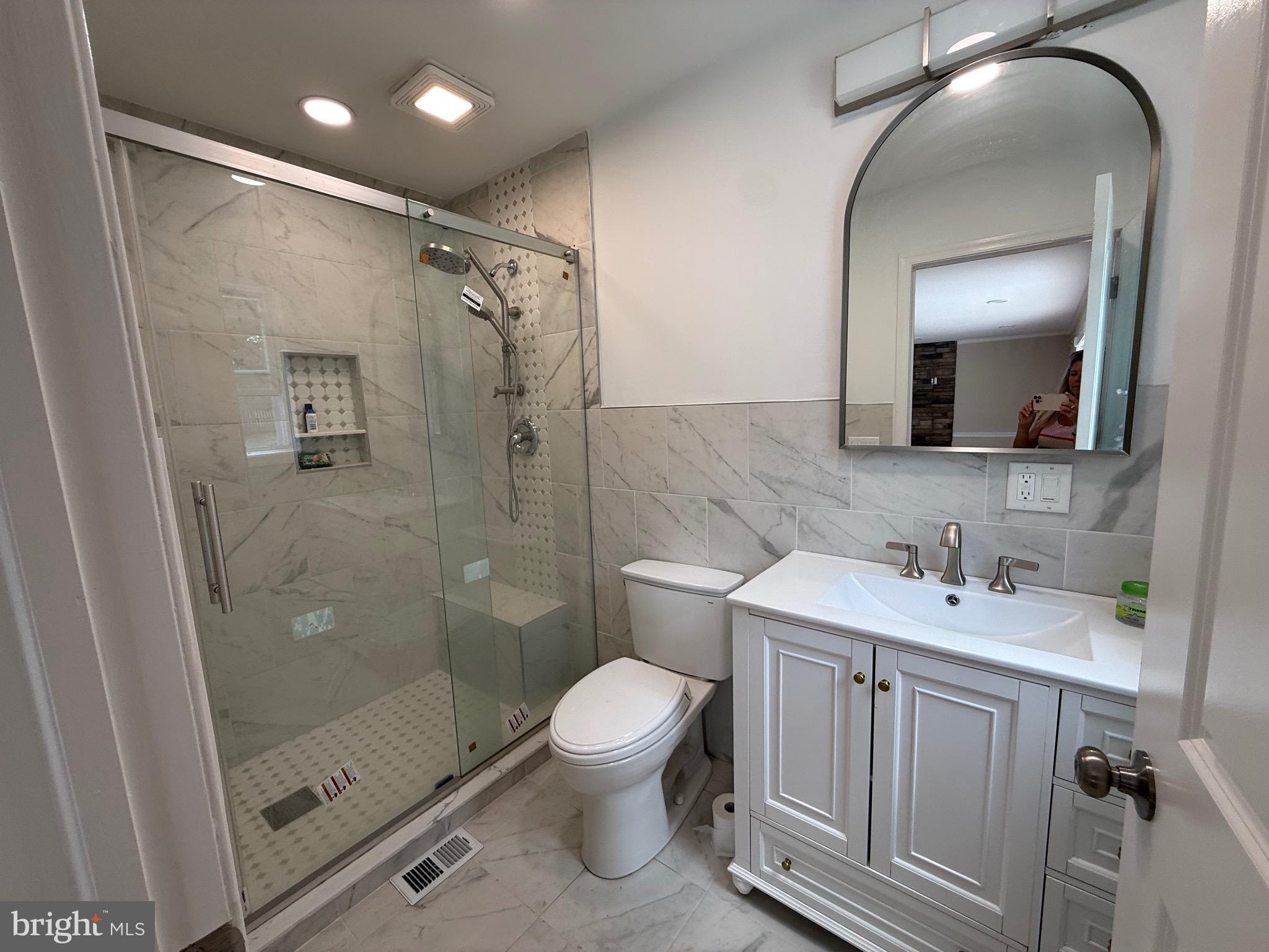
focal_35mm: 14
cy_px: 476
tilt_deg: -7.9
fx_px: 513
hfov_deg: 102.1
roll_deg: +2.1
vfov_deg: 85.7
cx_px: 634
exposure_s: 1/99
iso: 64
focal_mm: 2.22
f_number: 2.2
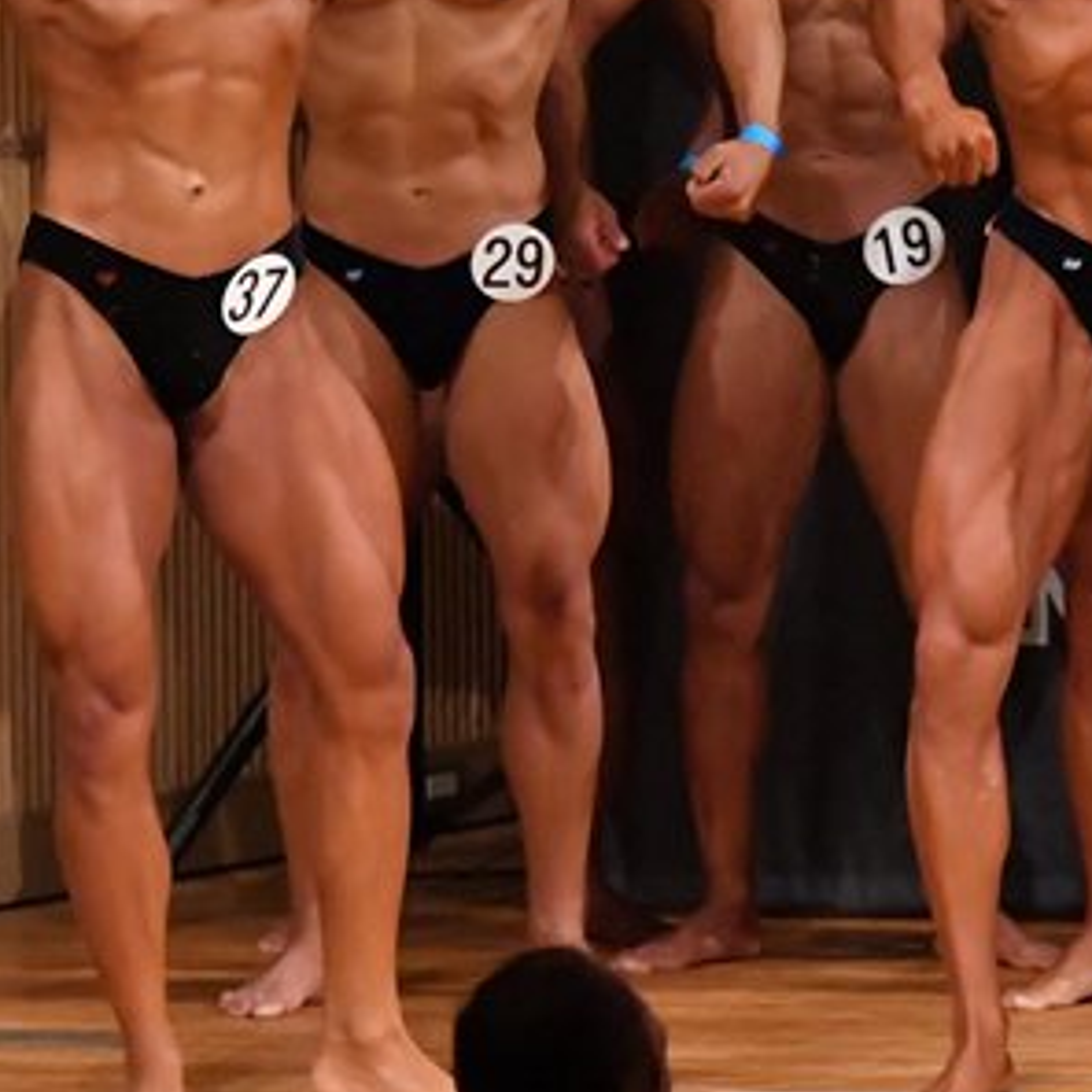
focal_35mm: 568
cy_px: 306
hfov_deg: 3.1
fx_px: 20272
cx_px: 625
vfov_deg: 3.1
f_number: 5.6
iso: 11400
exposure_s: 1/400
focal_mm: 170
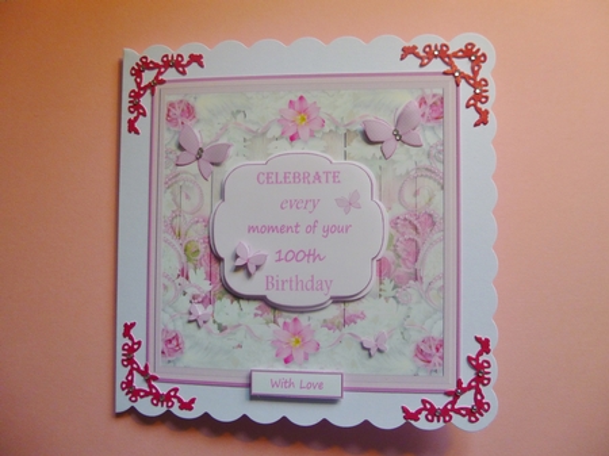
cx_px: 304
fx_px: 440
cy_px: 228
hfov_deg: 69.4
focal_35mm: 25
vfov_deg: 54.8
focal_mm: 4.5
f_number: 3.1
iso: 125
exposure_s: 1/60
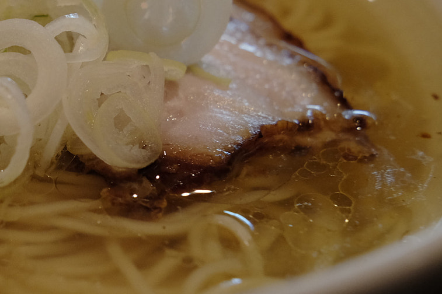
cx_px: 0
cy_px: 110
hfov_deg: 17.8
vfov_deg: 12.2
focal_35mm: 112
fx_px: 1374
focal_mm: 35
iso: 1600
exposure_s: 1/20
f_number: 4
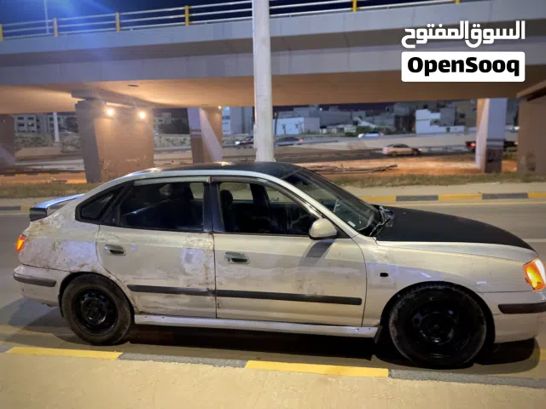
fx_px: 410
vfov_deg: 53.1
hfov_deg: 67.3
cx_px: 273
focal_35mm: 26
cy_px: 204
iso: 500
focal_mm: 4.25
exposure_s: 1/50
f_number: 1.8
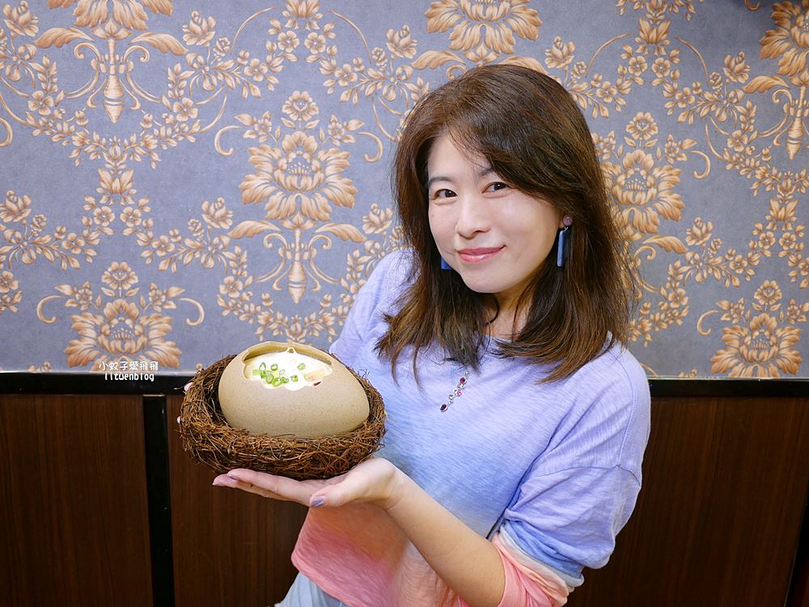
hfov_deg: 63.4
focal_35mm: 28
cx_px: 404
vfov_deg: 49.8
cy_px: 304
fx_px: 655
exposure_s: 1/60
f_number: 2.5
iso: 250
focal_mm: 14
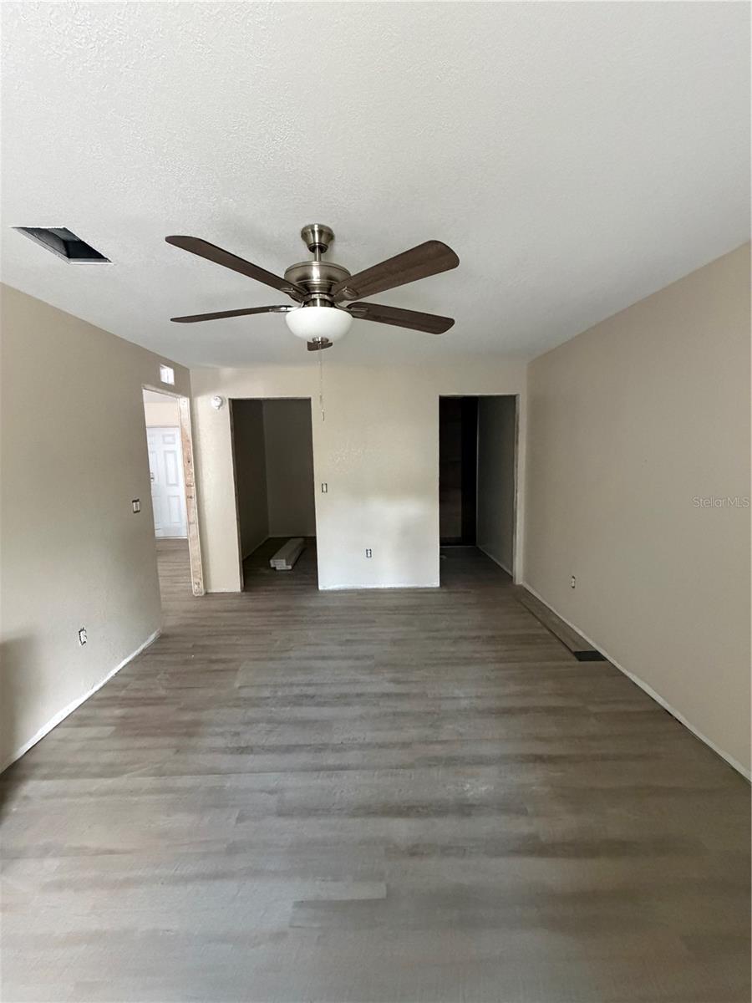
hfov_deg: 85.7
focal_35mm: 14
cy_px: 502
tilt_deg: -6.9
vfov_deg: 102.1
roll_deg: +1.0
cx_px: 376
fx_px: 406
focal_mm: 2.22
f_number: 2.2
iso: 1000
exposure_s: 1/60
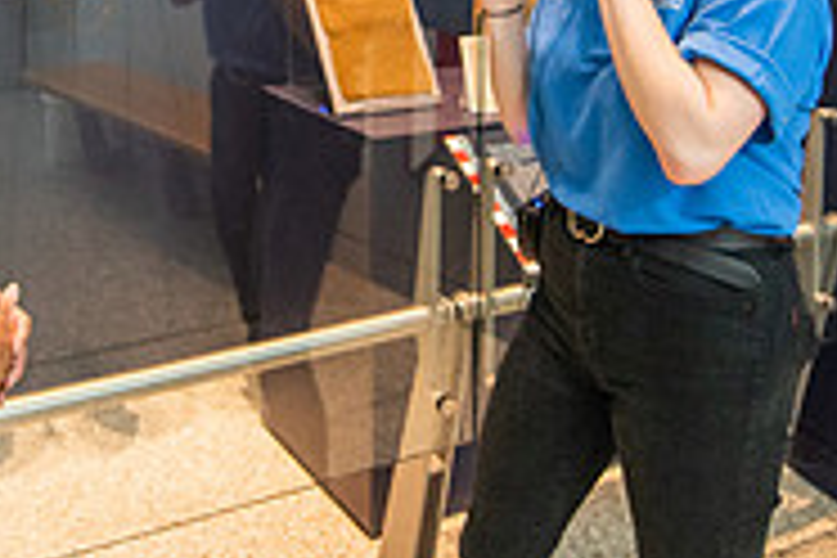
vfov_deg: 25.6
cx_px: 207
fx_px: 1093
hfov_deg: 40.7
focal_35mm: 47
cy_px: -116
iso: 1600
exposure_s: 1/200
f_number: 2.8
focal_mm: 14
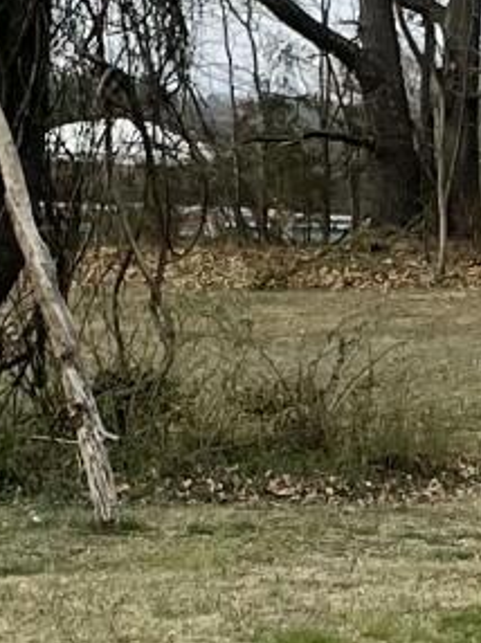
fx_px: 3377
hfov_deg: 8.0
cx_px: 643
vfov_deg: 10.9
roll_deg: -3.6
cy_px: 414
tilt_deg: -5.1
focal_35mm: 182
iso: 32
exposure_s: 1/1770
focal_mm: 4.2
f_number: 1.6
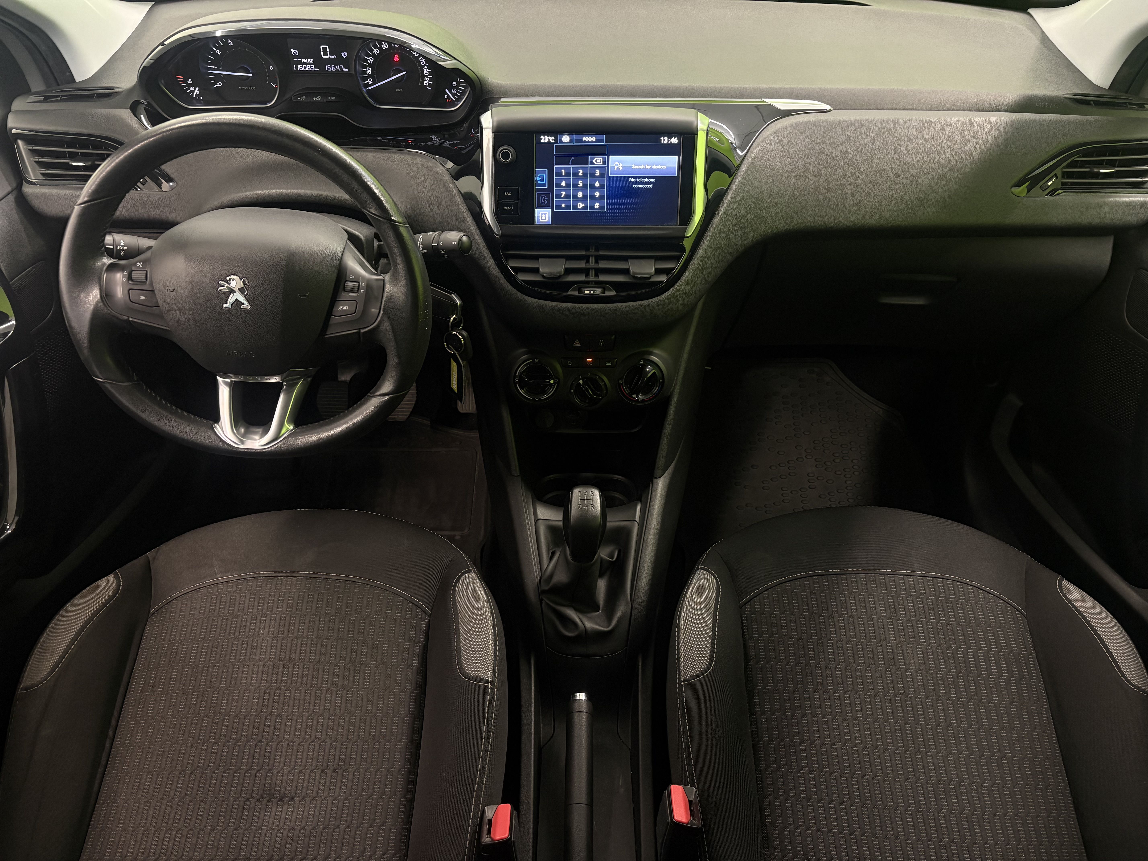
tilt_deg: -42.1
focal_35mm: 26
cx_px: 574
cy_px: 430
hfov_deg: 67.3
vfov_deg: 53.1
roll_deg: +0.4
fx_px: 862
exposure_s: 1/50
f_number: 1.6
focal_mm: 5.96
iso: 200
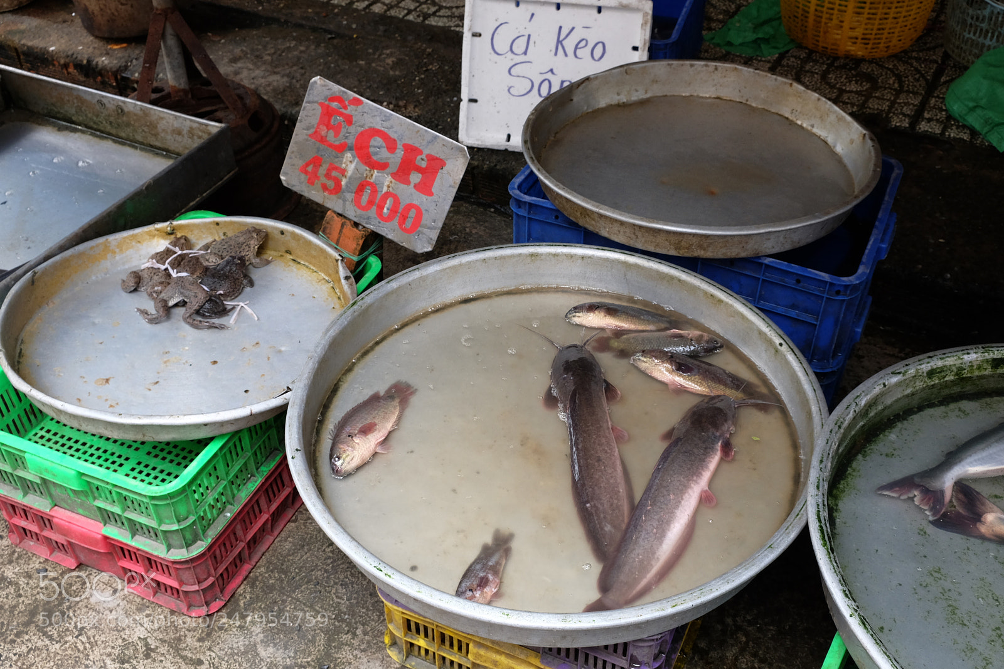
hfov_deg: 54.4
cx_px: 502
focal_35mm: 35
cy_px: 334
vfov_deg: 37.8
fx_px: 976
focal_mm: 23.3
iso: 640
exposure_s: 1/50
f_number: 9
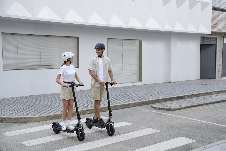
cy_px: 76
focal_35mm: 47
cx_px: 113
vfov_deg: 28.6
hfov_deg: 41.9
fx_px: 295
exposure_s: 1/320
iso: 100
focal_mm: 47
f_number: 3.5
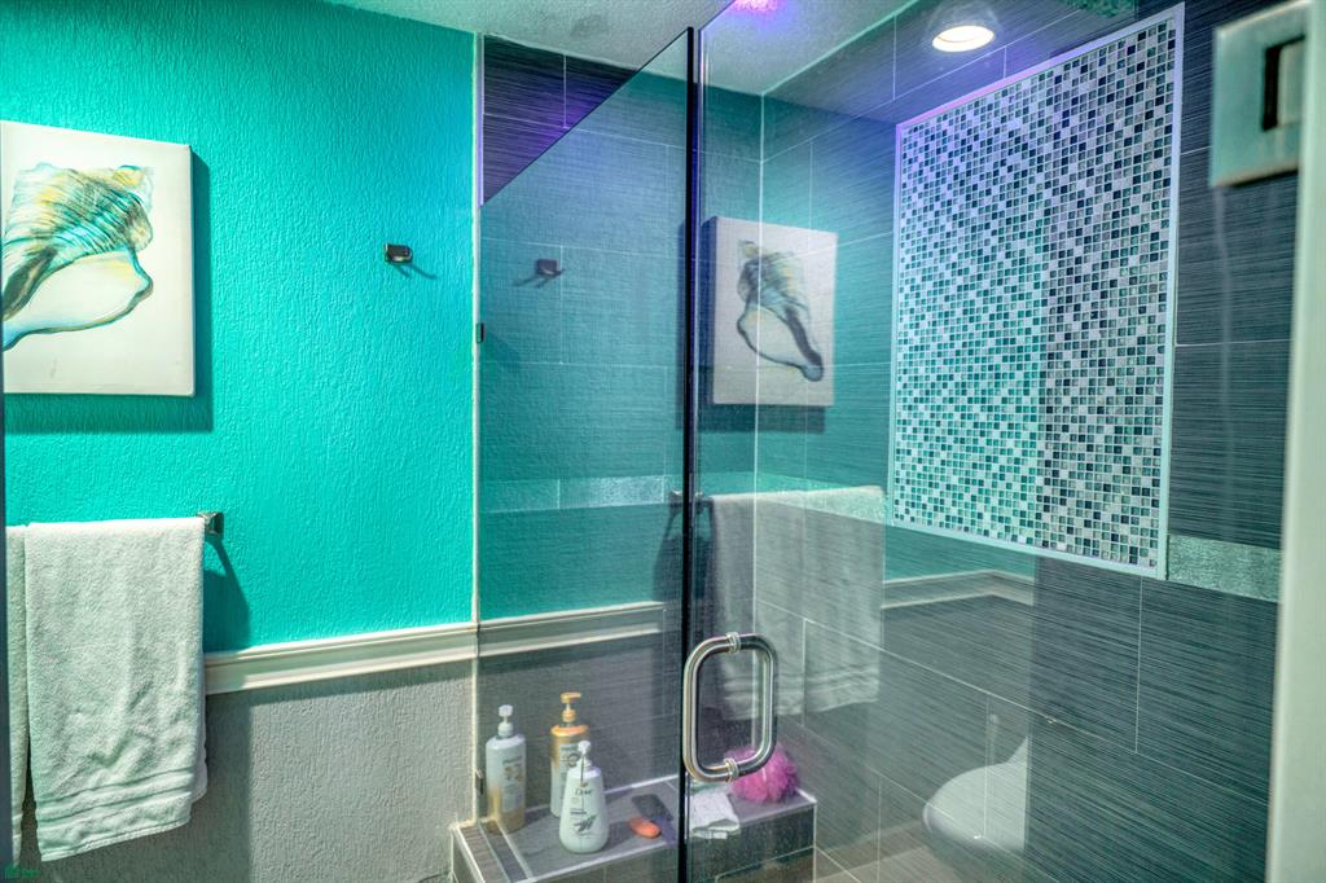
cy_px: 442
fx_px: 736
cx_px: 663
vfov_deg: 61.9
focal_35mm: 20
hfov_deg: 84.0
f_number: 2.8
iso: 400
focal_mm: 20
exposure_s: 1/60
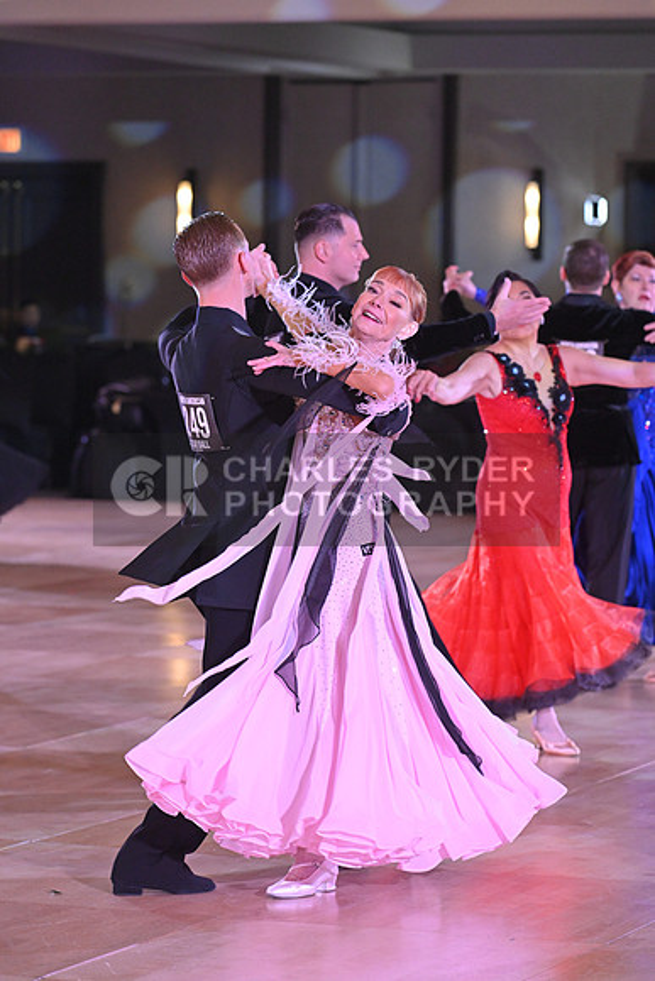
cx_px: 328
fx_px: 3955
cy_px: 490
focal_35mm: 145
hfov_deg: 9.5
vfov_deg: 14.2
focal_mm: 145
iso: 3200
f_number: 5
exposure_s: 1/320
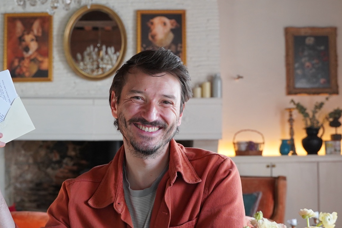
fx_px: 617
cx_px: 152
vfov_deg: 20.9
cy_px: 111
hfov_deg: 30.9
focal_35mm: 65
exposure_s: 1/160
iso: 1600
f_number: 4
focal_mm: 31
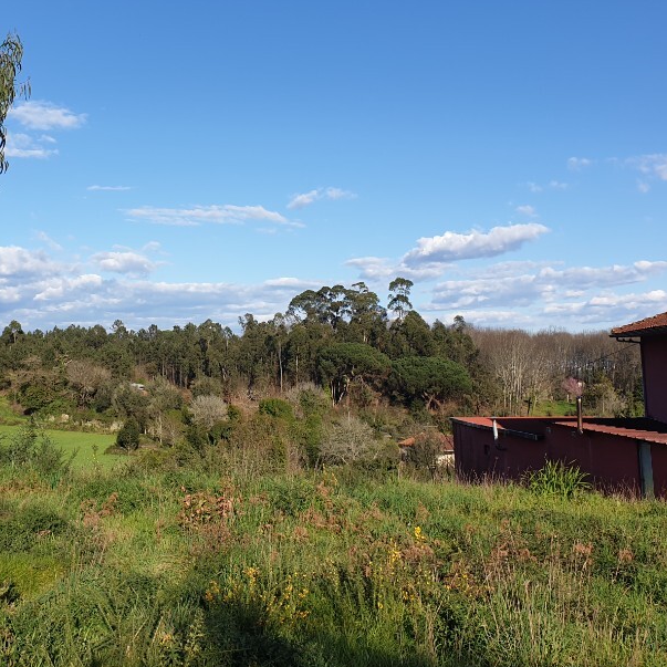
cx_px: 210
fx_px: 850
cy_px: 272
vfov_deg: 42.7
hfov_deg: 42.1
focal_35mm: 39
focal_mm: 4.3
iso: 50
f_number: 2.4
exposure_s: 1/1403
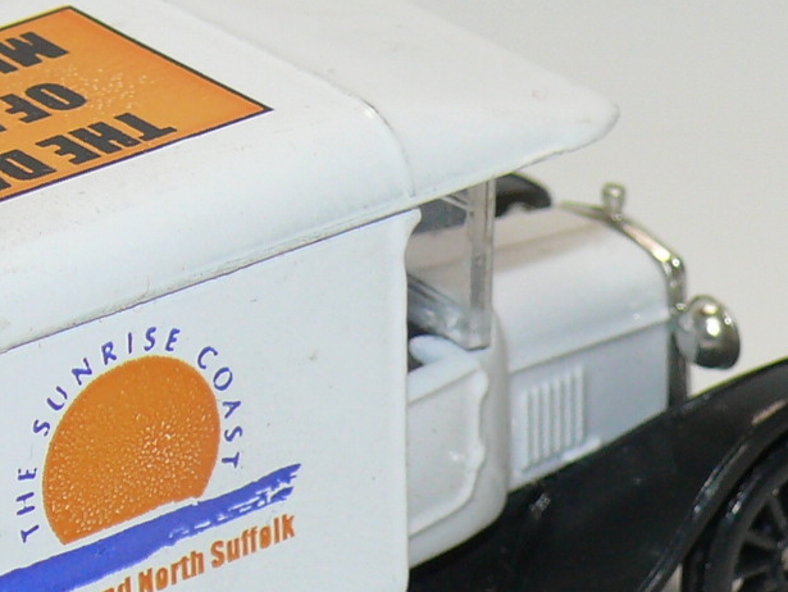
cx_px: 213
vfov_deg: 6.0
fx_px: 5626
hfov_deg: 8.0
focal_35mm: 247
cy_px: 396
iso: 100
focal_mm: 12.9
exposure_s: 1/30
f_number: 4
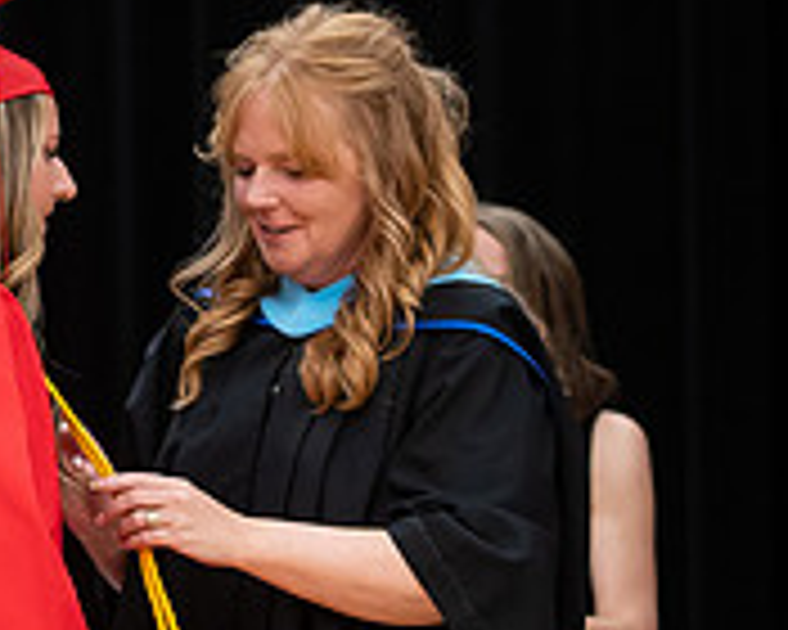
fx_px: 8792
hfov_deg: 5.1
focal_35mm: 377
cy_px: 748
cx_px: -90
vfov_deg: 4.1
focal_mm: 85
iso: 1000
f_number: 2.8
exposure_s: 1/200
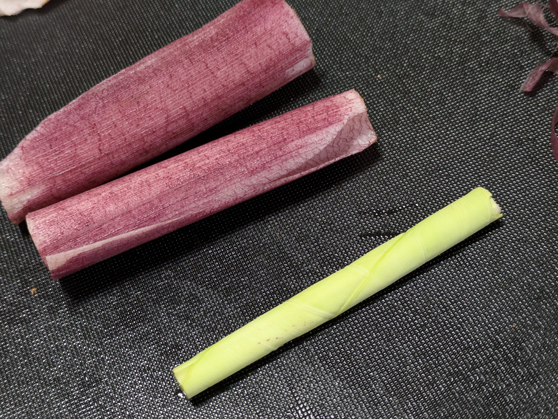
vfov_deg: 28.6
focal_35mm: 51
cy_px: 210
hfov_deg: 37.5
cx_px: 279
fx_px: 822
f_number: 1.89
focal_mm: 5.43
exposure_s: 1/30
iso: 361
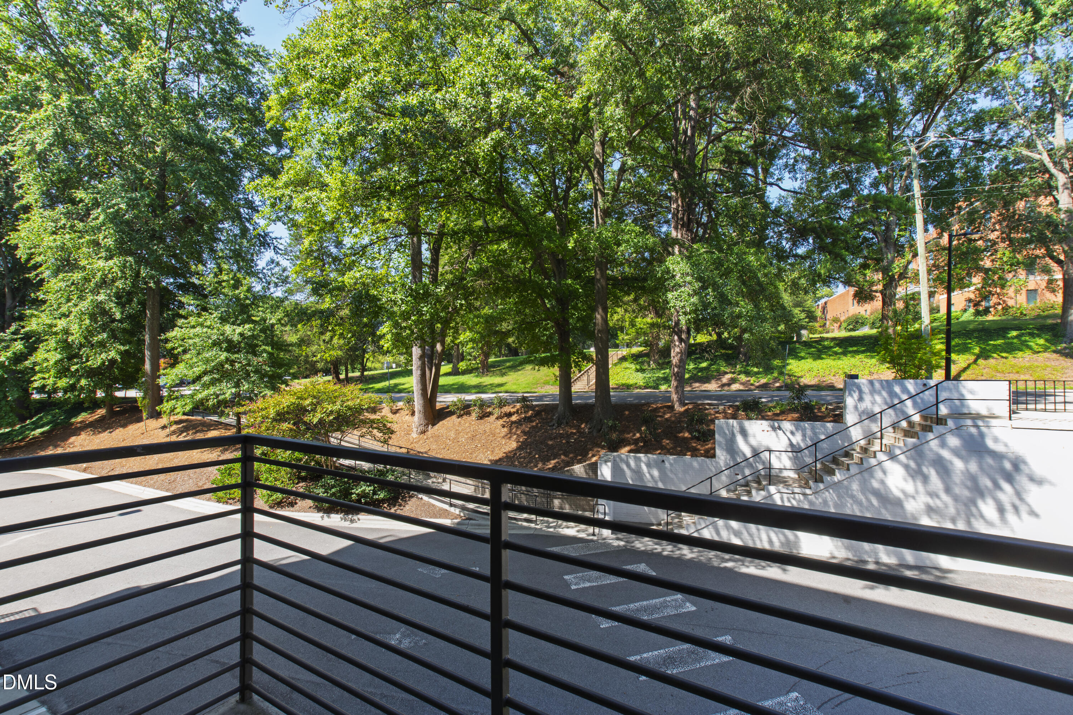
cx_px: 536
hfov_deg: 100.4
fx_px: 447
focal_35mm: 15
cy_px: 358
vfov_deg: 77.3
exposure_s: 1/40
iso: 100
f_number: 8
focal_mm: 10
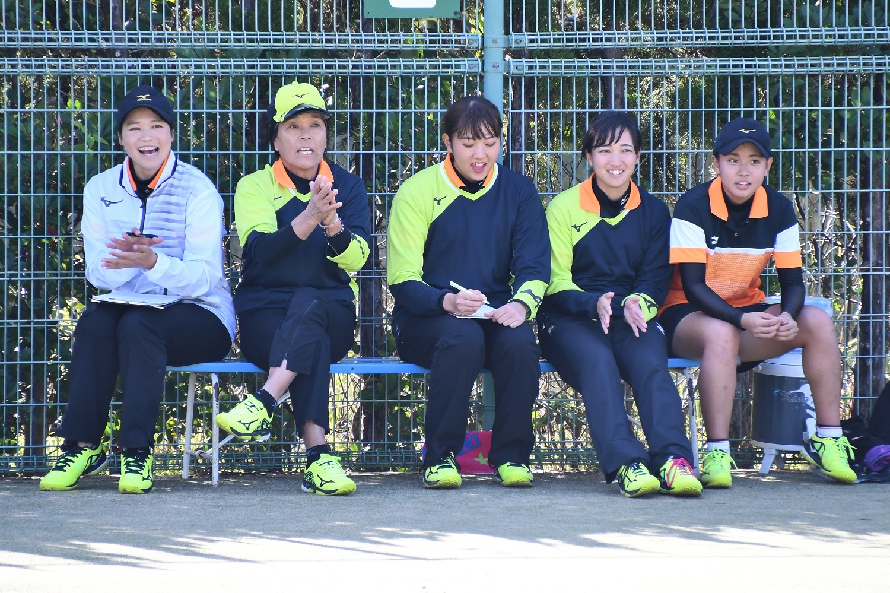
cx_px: 445
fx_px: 11121
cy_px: 296
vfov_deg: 3.1
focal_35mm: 450
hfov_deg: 4.6
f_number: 6.3
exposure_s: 1/500
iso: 640
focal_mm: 300
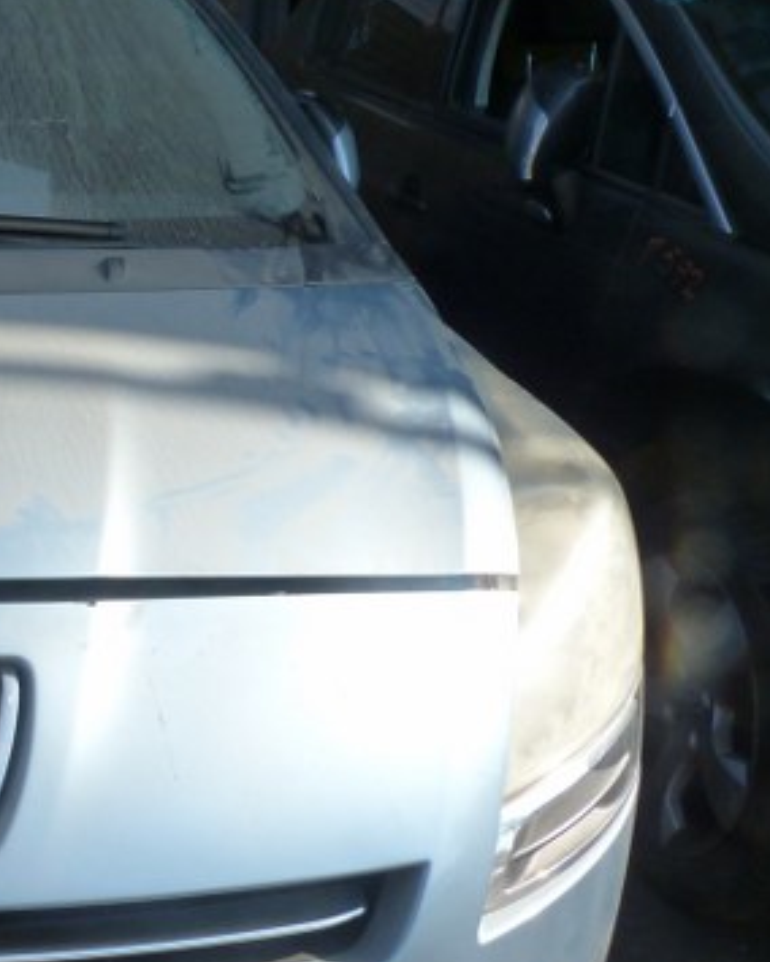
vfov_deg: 34.1
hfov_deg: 23.9
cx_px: -260
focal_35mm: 55
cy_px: 558
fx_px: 1567
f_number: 5
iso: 125
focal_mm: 4.5
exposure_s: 1/200
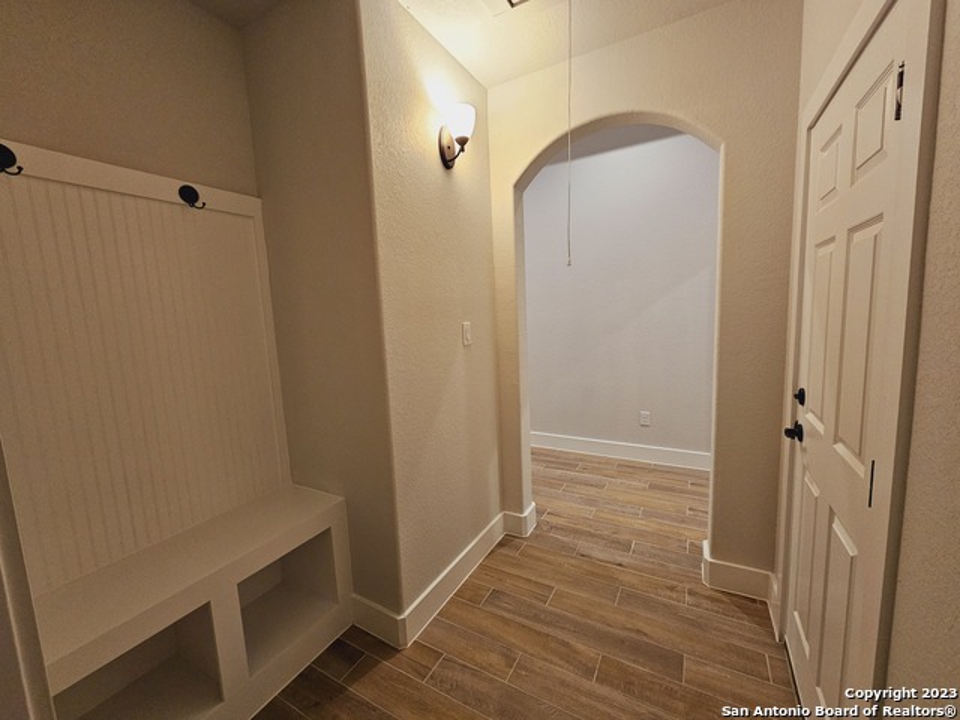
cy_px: 360
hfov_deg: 106.2
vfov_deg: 89.9
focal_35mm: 13
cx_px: 480
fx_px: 361
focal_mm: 2.2
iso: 400
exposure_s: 1/60
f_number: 2.2
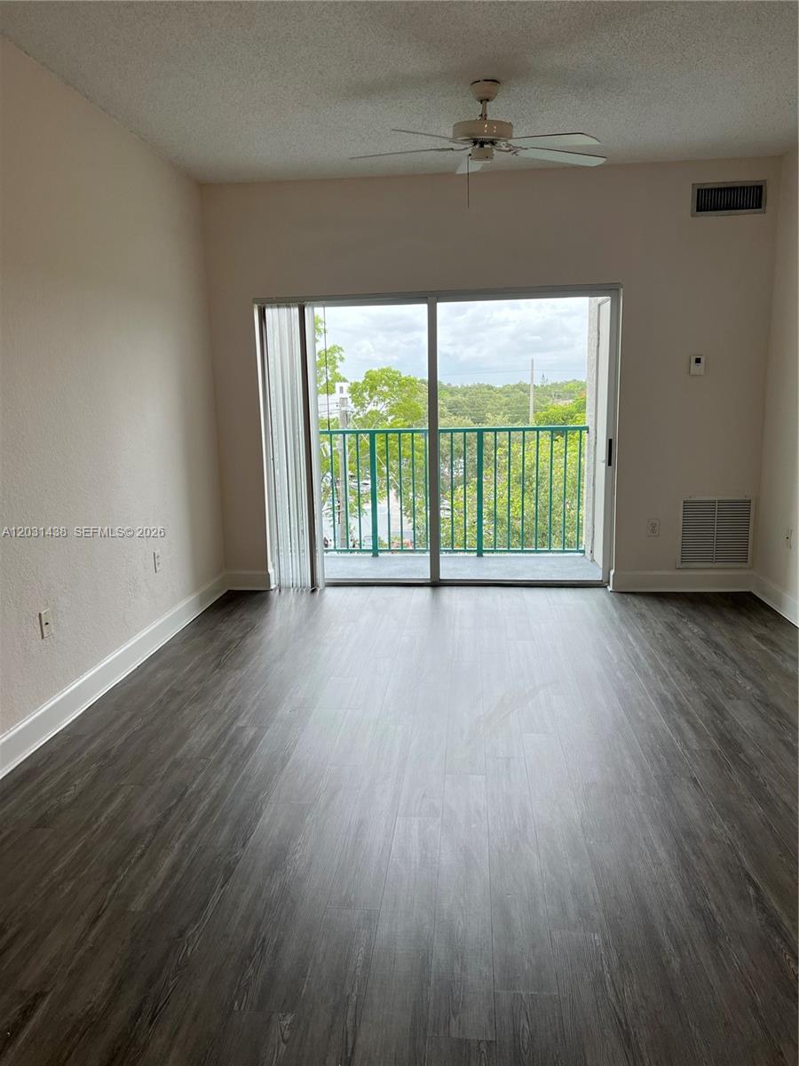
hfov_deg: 53.1
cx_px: 400
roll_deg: +1.5
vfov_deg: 67.3
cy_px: 533
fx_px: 800
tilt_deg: -9.4
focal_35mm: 26
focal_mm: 5.7
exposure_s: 1/670
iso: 50
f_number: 1.5
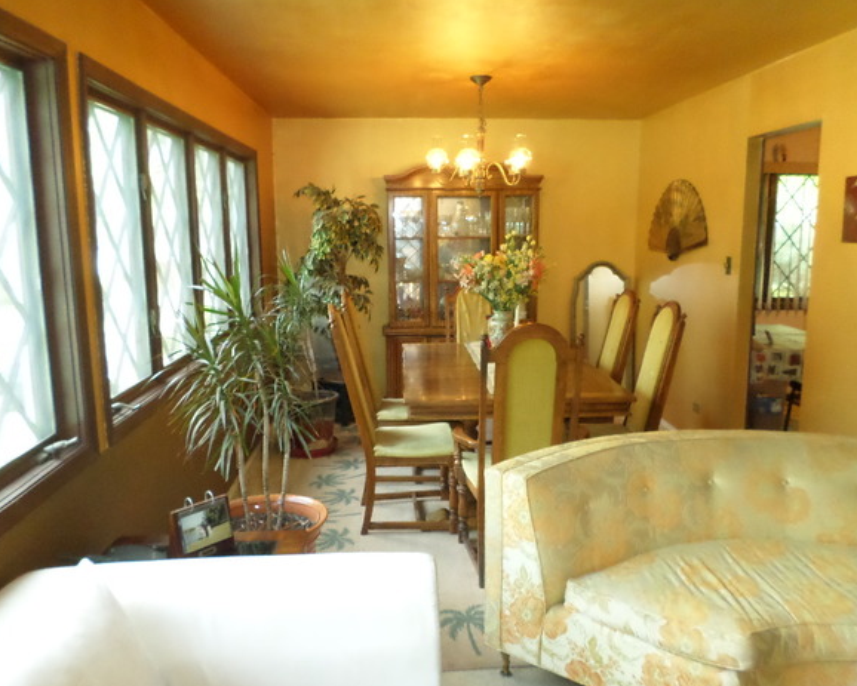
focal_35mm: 27
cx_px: 443
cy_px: 341
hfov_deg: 64.0
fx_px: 685
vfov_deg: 53.2
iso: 400
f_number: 2.5
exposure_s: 1/30
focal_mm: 4.5
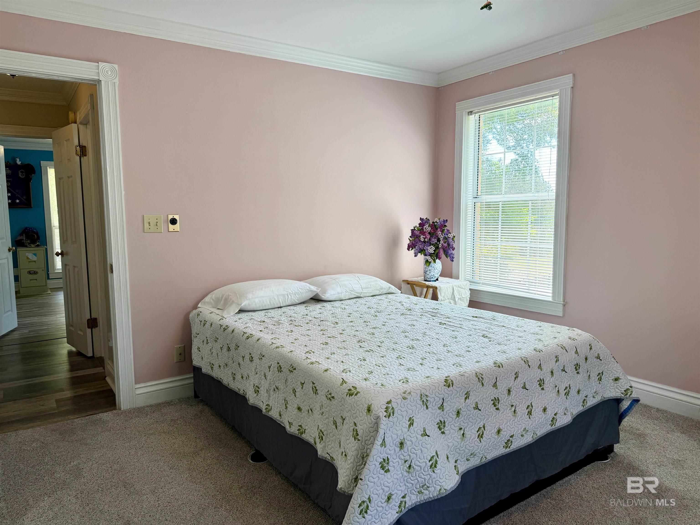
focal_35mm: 24
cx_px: 350
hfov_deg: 71.6
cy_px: 262
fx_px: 485
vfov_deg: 56.8
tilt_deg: -6.1
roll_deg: +0.5
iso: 80
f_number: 1.78
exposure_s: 1/218
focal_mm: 6.76
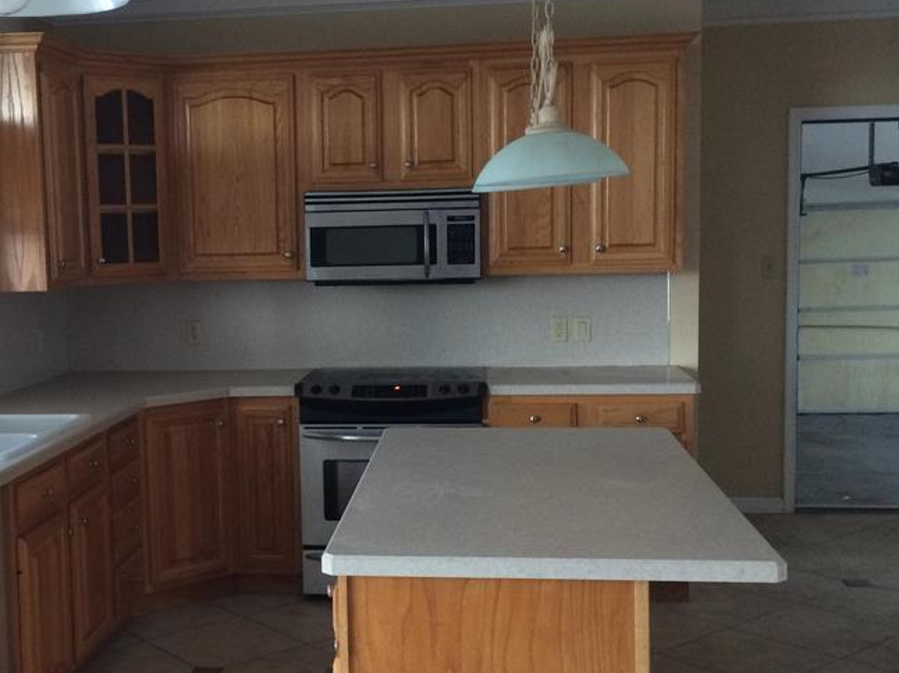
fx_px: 1194
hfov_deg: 40.8
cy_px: 348
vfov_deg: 31.5
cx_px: 312
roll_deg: +2.7
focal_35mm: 46
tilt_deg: -10.0
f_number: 2.2
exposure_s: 1/30
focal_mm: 4.15
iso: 200
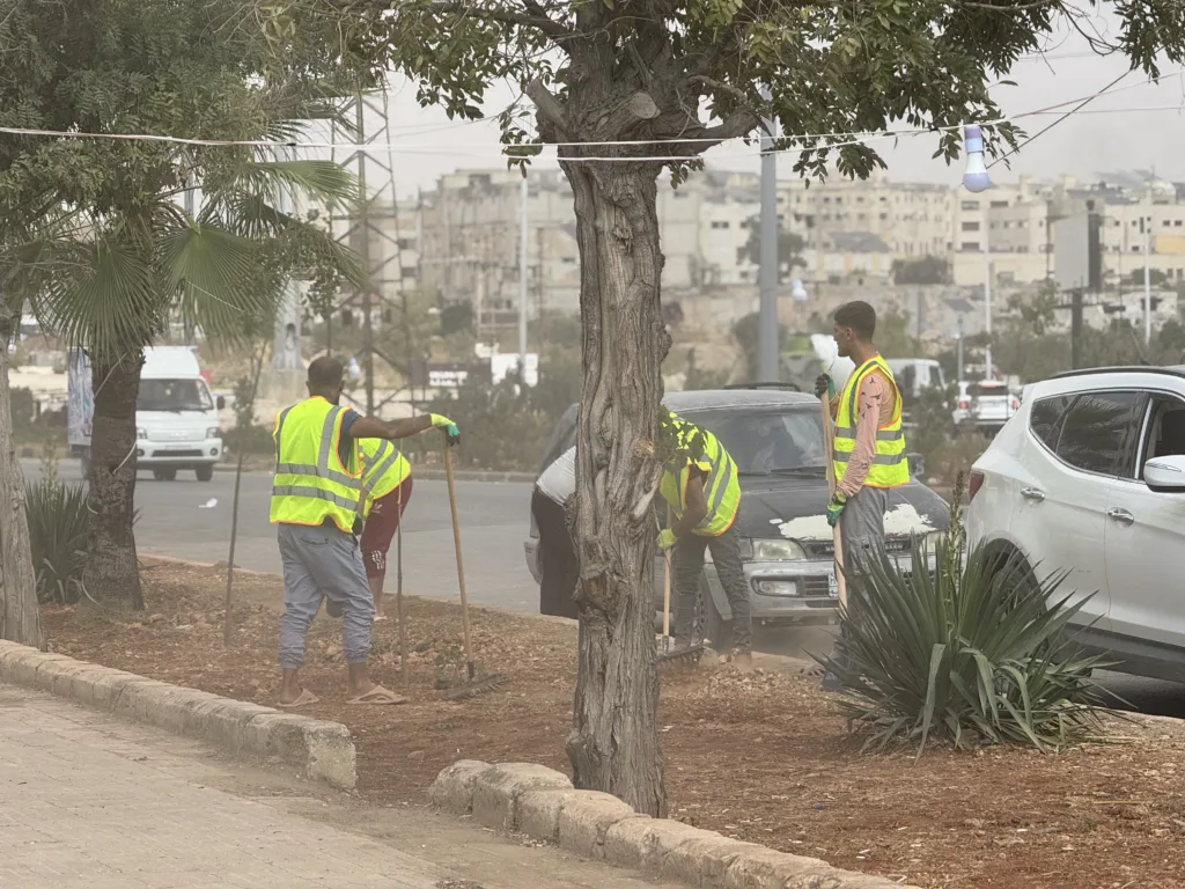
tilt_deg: -2.3
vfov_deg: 12.3
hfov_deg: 16.4
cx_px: 592
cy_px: 444
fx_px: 4108
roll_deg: +0.7
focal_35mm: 120
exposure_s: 1/1018
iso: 50
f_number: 2.8
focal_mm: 15.66
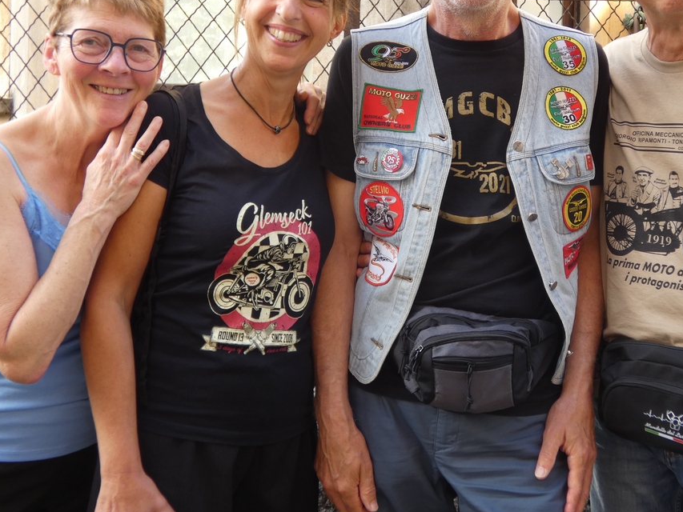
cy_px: 172
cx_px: 397
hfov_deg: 41.9
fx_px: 888
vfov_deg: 31.9
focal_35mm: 45
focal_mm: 5.8
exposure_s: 1/80
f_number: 3.4
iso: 100
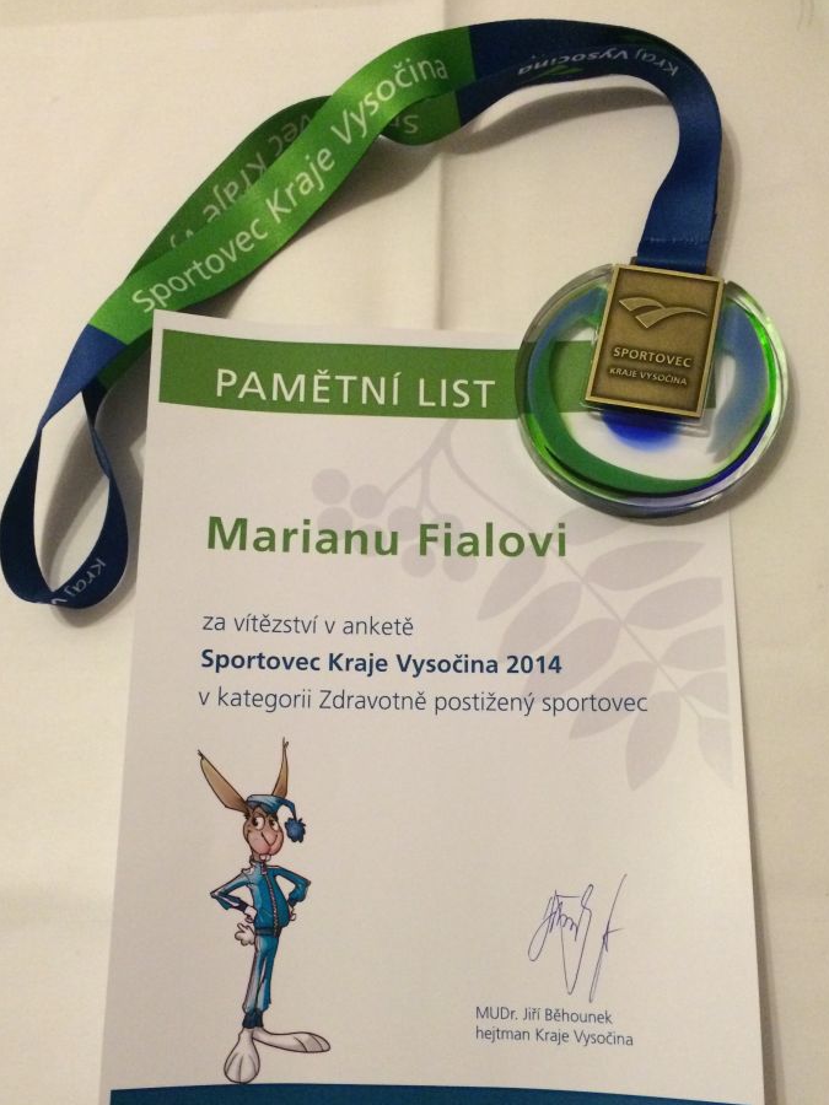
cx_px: 411
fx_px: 1054
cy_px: 604
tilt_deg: -77.0
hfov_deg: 42.9
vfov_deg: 55.3
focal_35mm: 33
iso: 320
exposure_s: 1/30
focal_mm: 4.15
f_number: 2.2
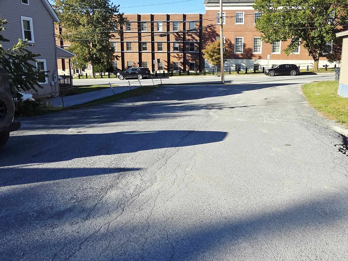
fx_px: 201
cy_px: 62
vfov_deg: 61.8
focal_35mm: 20
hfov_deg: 81.1
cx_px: 202
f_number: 2.2
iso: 64
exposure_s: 1/2000
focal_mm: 2.2
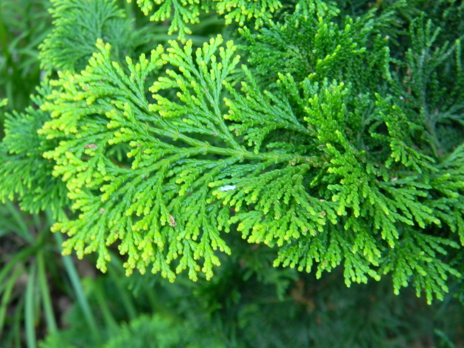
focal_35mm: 56
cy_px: 174
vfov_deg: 26.1
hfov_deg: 34.3
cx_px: 232
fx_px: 751
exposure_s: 1/30
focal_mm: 10.1
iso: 301
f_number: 4.1
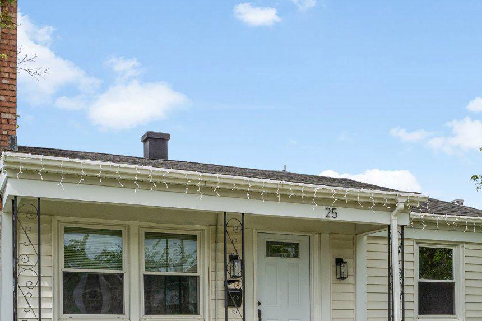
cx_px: 282
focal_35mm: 50
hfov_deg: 39.5
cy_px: 306
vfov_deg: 25.9
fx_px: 669
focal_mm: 21
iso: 500
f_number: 8
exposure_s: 1/1250
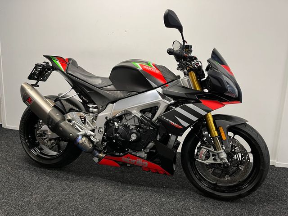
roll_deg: -2.0
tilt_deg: -10.7
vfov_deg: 53.1
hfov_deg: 67.3
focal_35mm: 26
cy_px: 108
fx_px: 216
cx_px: 144
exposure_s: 1/50
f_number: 1.6
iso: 100
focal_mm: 5.1
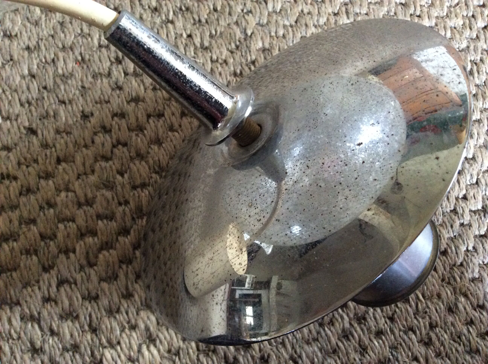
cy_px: 182
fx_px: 450
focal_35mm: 32
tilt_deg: -77.0
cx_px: 244
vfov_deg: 44.1
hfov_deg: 56.9
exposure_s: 1/17
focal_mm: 3.3
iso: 320
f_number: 2.4
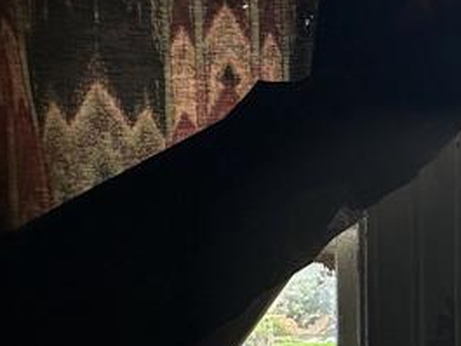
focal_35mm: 54
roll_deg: +0.1
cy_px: 287
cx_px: 689
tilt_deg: -0.1
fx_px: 719
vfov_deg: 26.4
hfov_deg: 26.2
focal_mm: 2.22
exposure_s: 1/287
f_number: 2.2
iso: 40
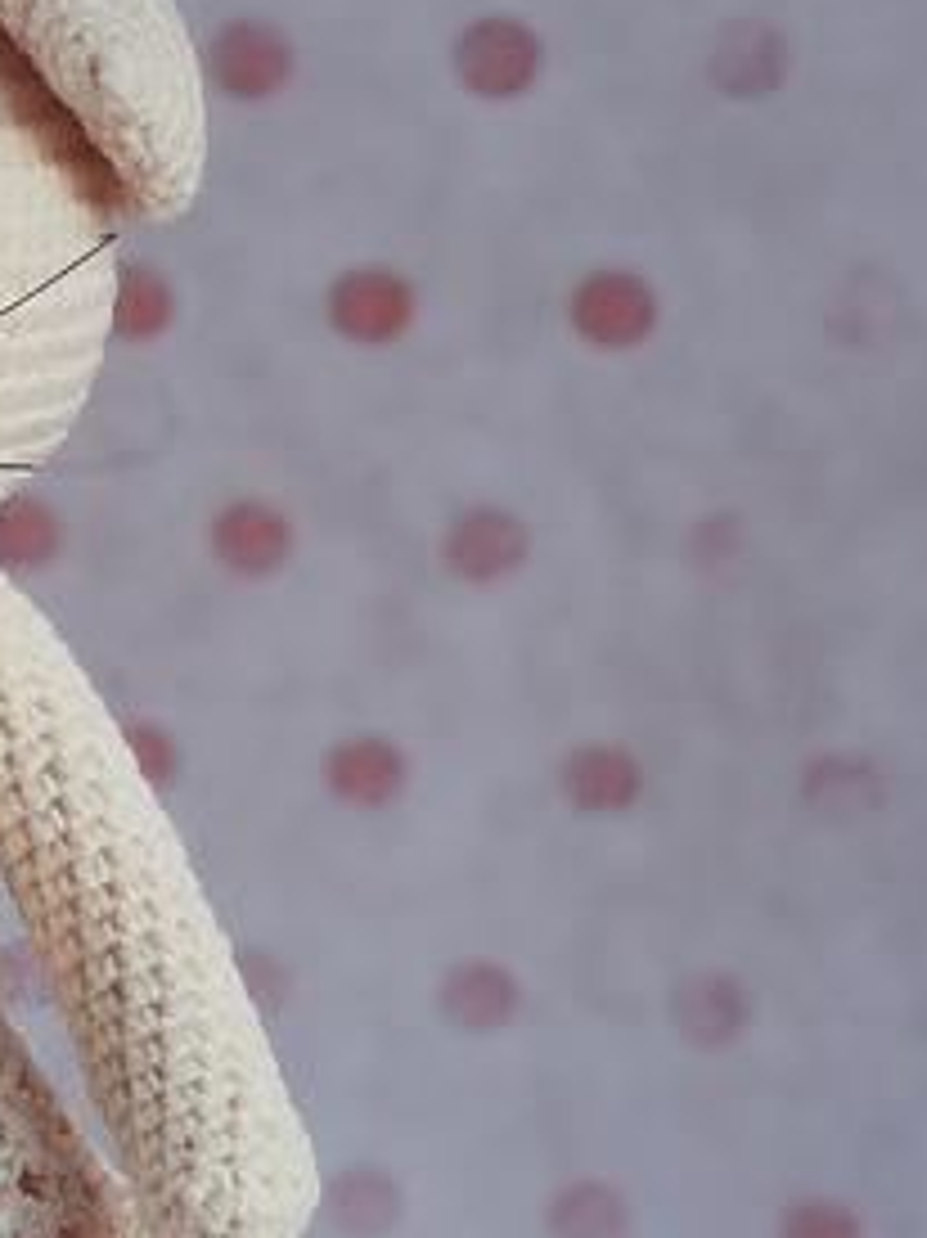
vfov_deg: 16.1
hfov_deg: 12.0
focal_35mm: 121
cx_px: -112
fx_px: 4324
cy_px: 1098
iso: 40
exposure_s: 1/60
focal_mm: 6
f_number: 2.4
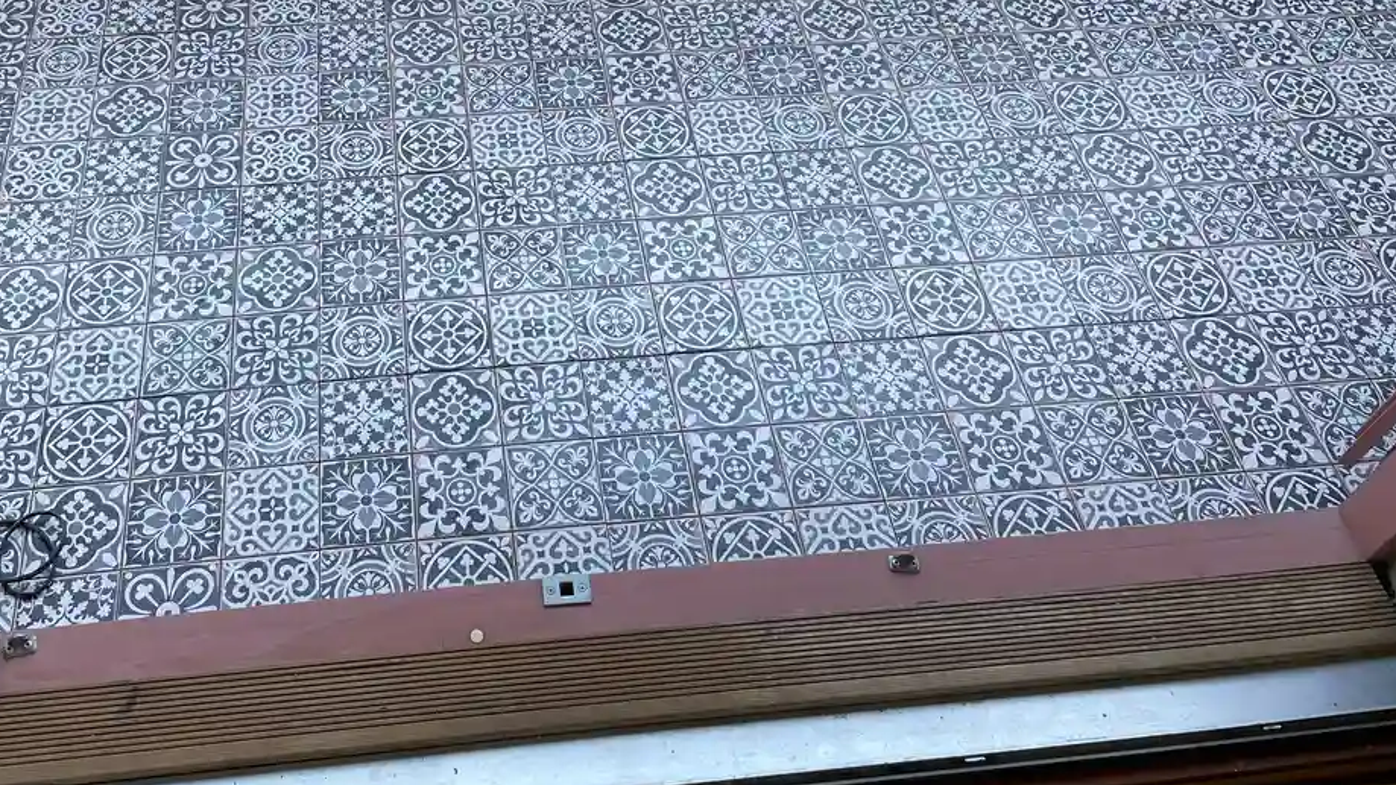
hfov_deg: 53.4
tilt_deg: -48.8
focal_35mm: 37
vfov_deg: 30.8
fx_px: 1370
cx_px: 518
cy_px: 109
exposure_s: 1/121
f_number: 1.6
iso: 32
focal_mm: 4.2
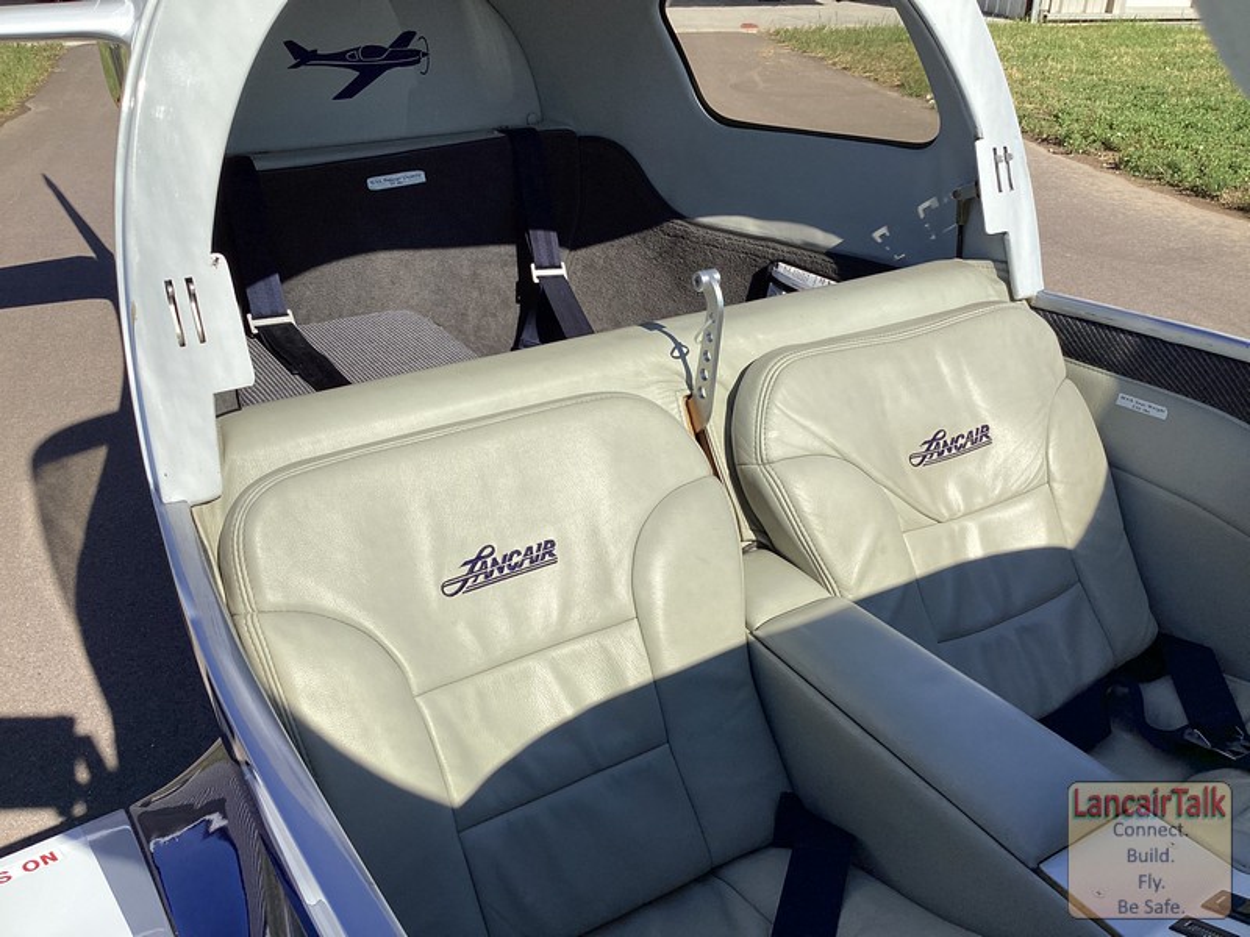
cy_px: 468
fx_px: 1119
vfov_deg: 45.4
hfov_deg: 58.4
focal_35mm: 31
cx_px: 625
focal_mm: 3.3
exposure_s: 1/1597
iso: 25
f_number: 2.4
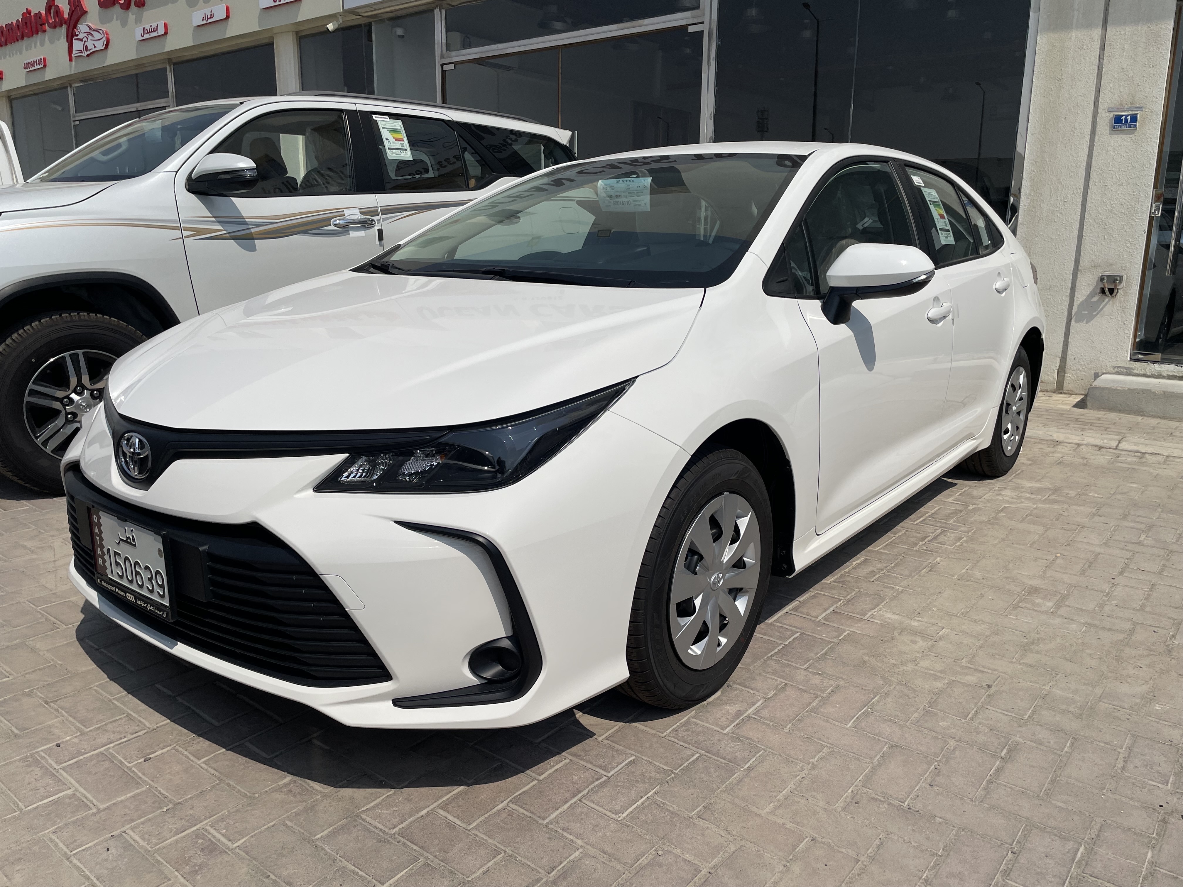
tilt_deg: -12.7
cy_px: 444
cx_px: 592
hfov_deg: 67.3
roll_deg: -0.9
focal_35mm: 26
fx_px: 889
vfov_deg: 53.1
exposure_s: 1/11905
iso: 32
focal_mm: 4.2
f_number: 1.6
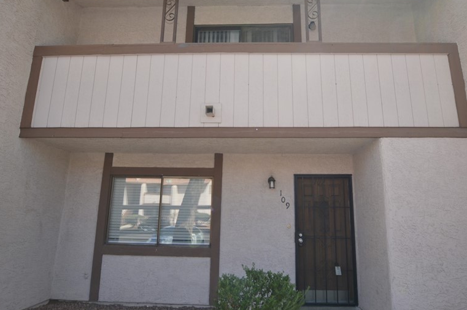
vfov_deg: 43.5
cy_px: 155
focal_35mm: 30
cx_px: 241
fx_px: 389
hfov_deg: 62.0
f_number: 5.6
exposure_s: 1/125
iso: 100
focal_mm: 14
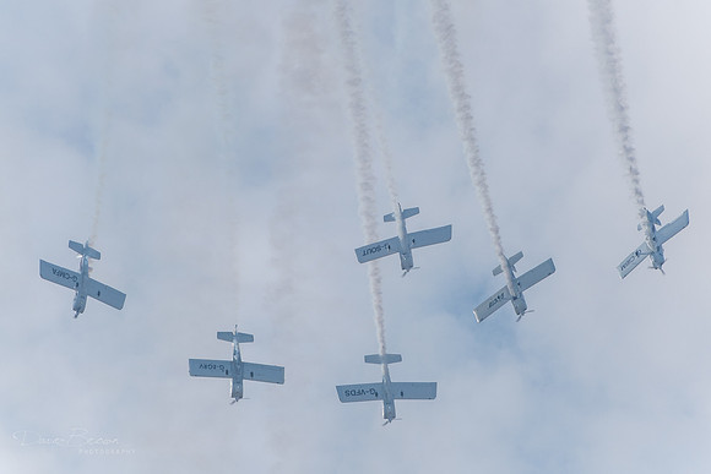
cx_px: 342
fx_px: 6650
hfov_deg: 6.1
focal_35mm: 337
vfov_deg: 4.1
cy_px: 217
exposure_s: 1/1000
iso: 200
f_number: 9
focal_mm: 206.5
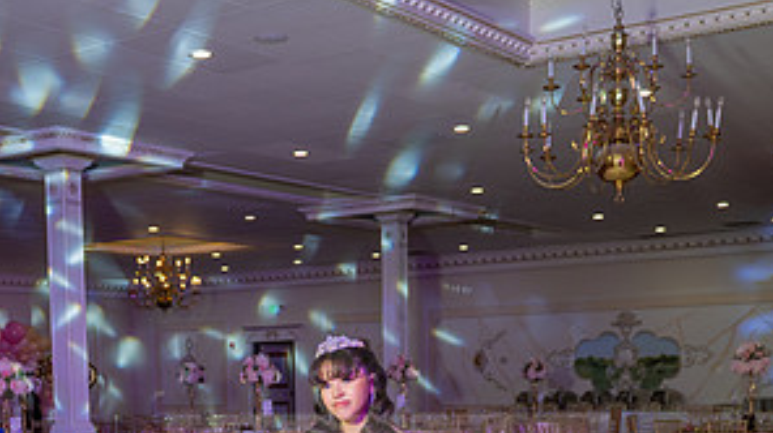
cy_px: 522
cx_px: 278
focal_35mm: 62
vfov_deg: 18.4
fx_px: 1270
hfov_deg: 33.6
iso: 250
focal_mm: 24
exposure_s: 1/200
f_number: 2.8
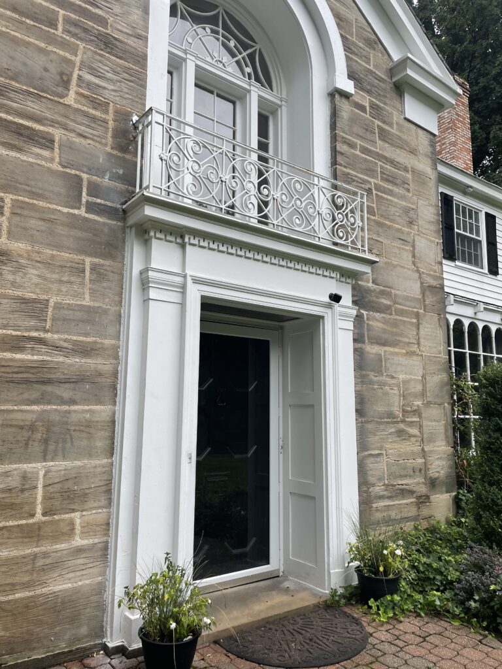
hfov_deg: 53.1
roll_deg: -1.1
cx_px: 251
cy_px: 334
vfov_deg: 67.3
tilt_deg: +9.8
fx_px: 503
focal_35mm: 26
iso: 32
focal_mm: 4.2
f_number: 1.6
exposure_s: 1/734
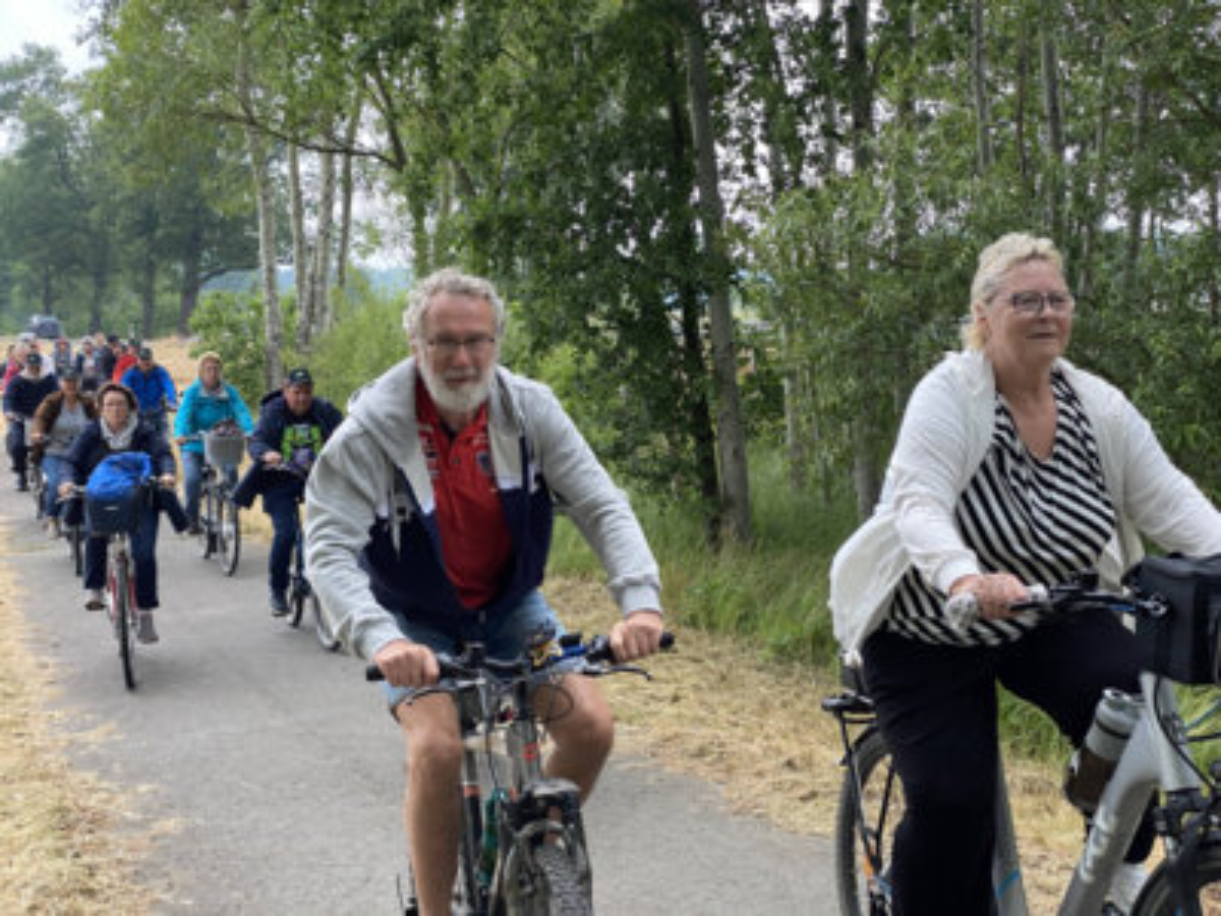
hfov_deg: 36.8
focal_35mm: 52
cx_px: 610
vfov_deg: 28.0
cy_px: 458
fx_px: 1834
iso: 20
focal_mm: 6
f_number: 2
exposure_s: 1/185
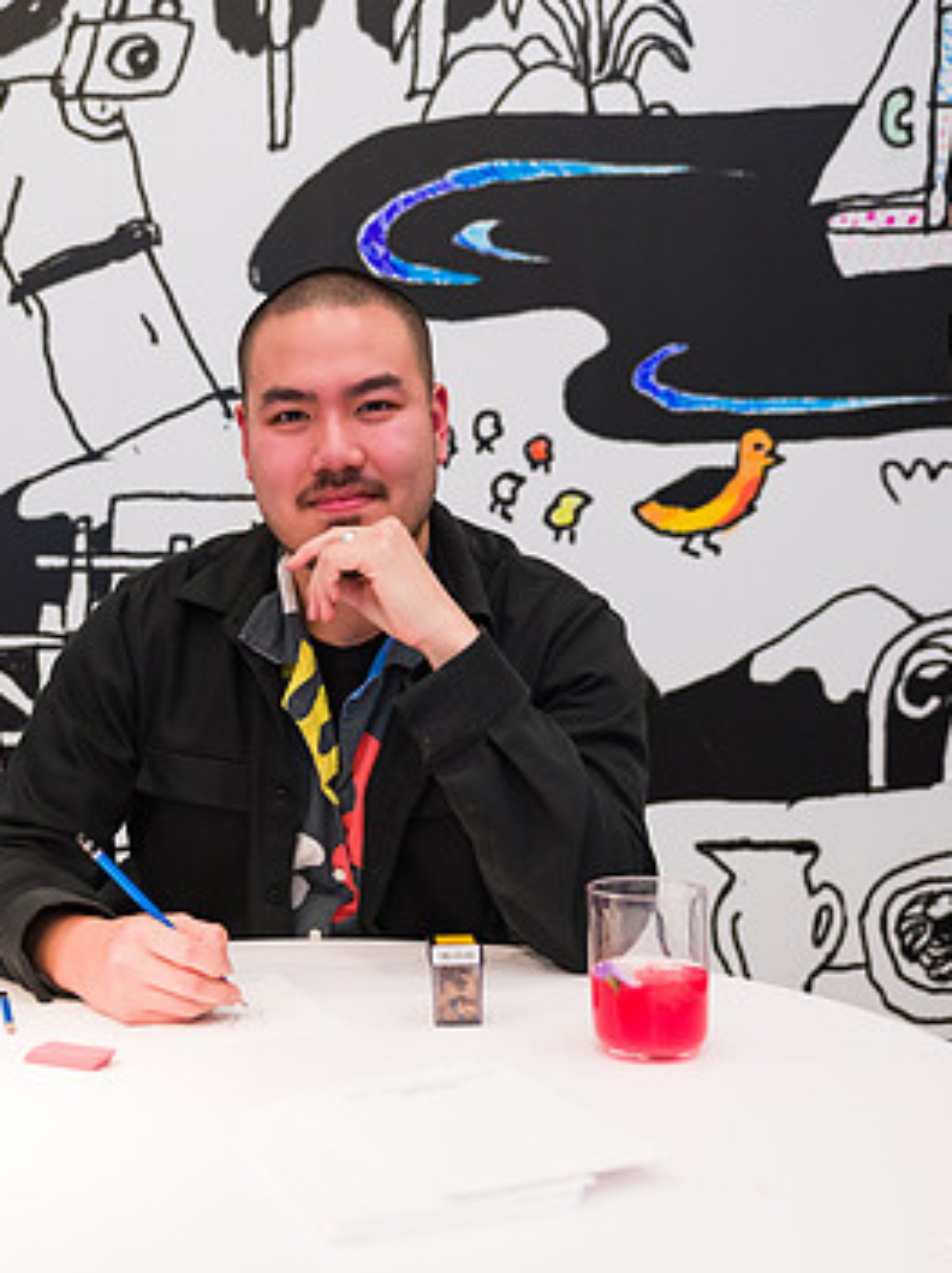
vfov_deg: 38.9
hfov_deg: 29.2
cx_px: 245
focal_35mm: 49
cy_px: 631
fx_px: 1800
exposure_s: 1/200
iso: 1600
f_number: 3.2
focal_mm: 31
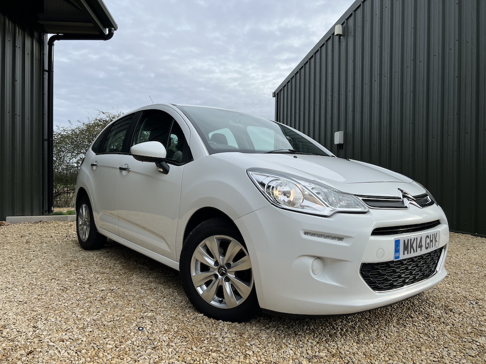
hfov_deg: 67.3
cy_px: 182
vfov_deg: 53.1
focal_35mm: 26
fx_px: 365
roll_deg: -0.4
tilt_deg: -1.5
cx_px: 243
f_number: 1.5
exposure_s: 1/1531
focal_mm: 5.7
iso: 50
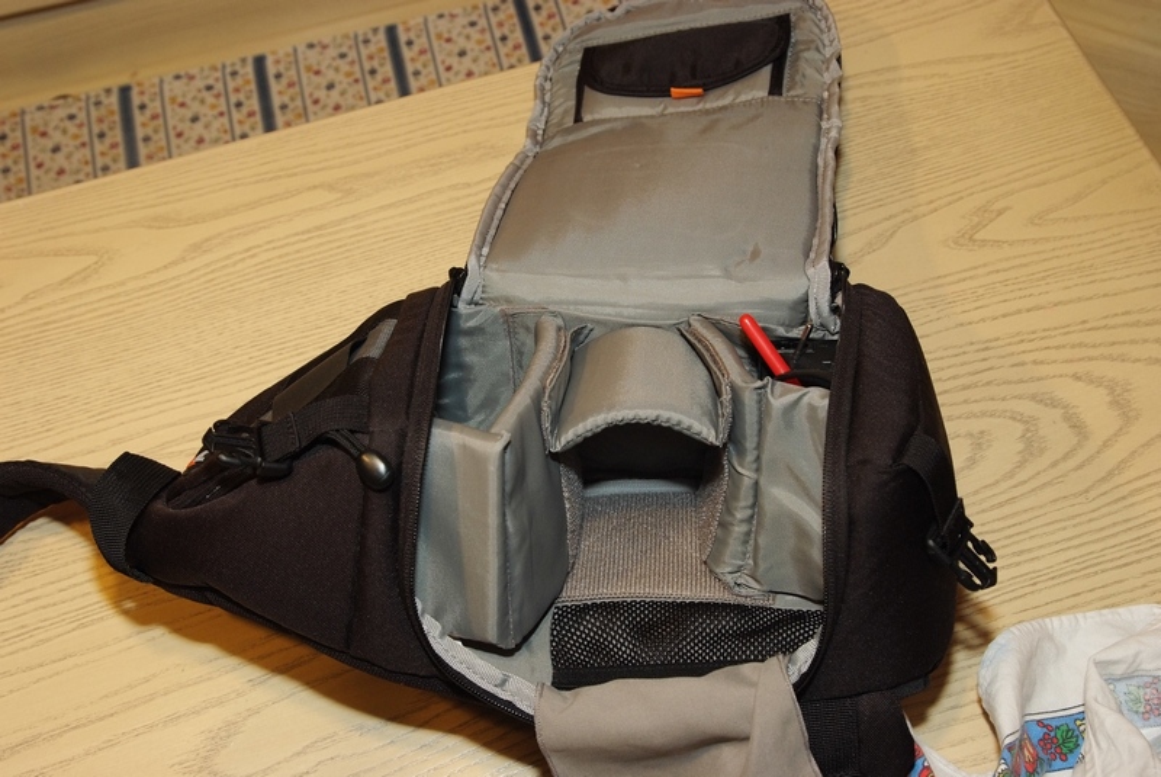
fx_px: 1517
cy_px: 388
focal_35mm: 47
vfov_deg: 28.7
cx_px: 580
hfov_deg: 41.9
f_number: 6.3
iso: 800
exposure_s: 1/60
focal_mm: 31
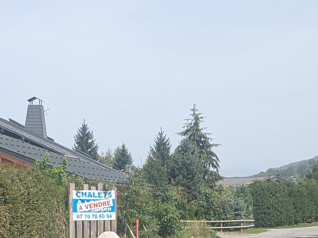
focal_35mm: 93
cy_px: 332
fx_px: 854
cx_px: 166
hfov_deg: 21.1
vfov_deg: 15.0
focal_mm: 4.38
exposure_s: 1/2924
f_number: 1.73
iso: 81
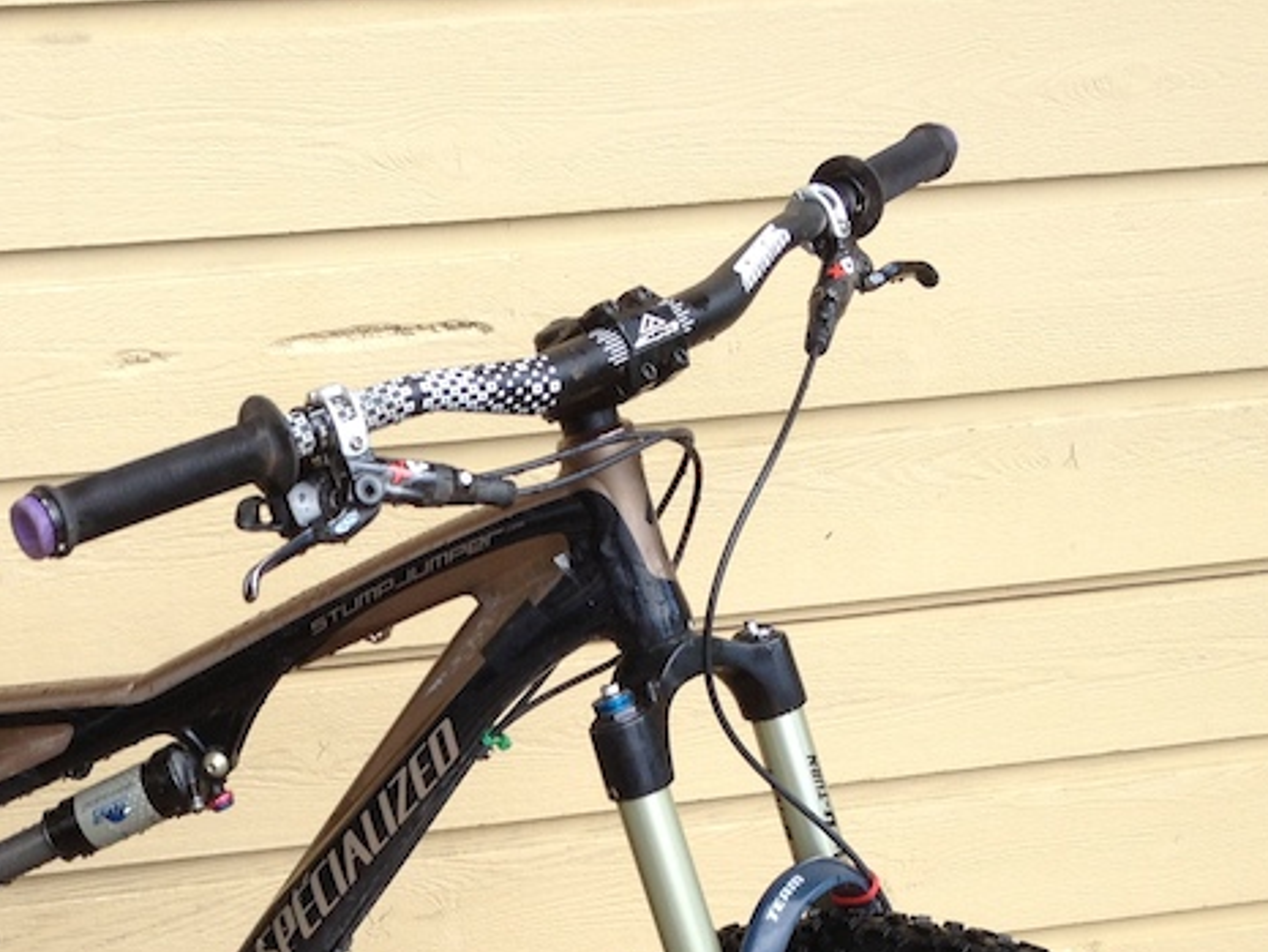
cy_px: 990
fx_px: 2821
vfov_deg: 18.6
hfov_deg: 24.9
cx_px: 259
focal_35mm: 77
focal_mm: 4.28
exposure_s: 1/171
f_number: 2.4
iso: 50
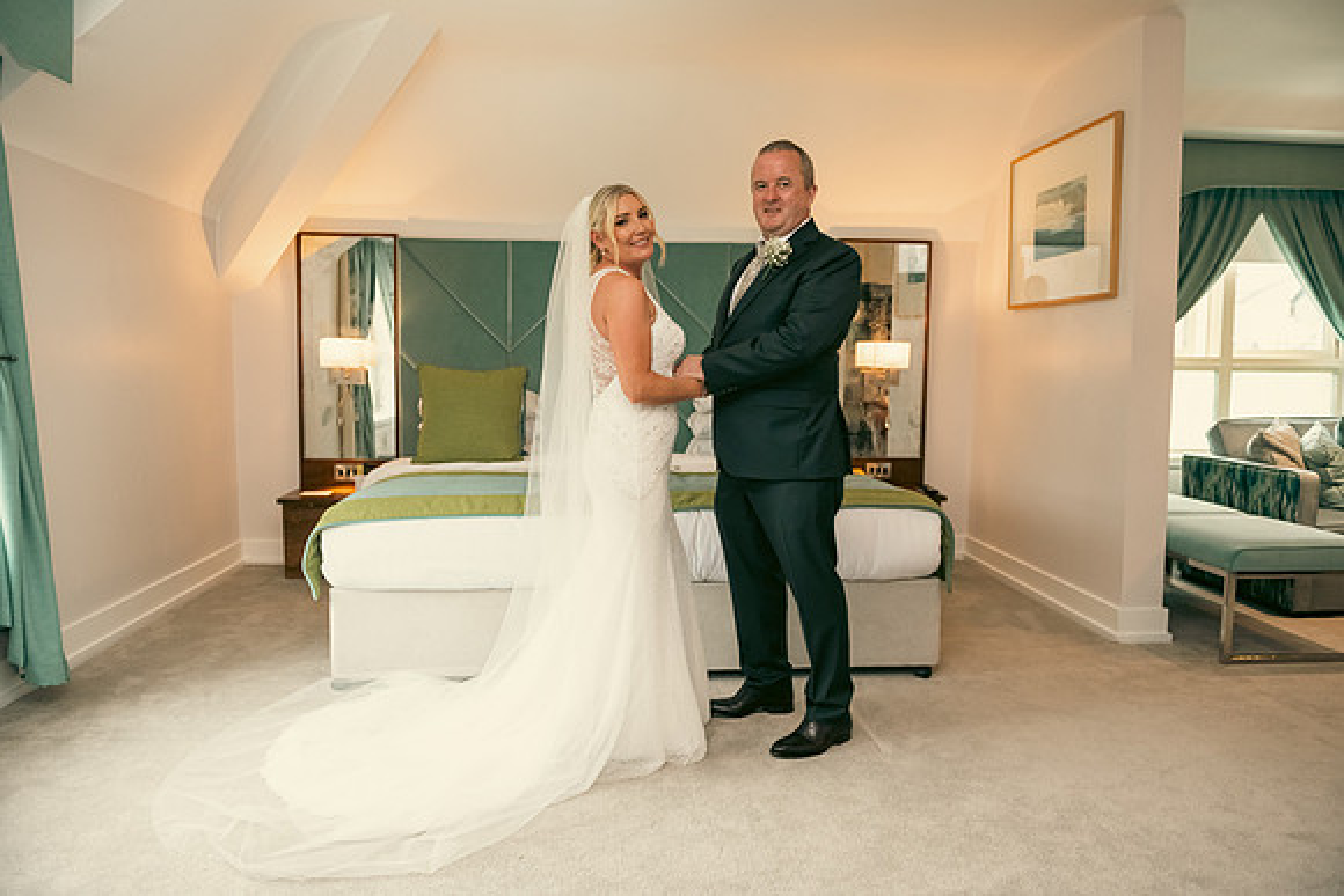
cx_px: 672
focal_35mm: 25
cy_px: 448
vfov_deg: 51.8
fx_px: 923
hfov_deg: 72.1
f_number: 3.5
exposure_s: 1/160
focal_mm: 24
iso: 800
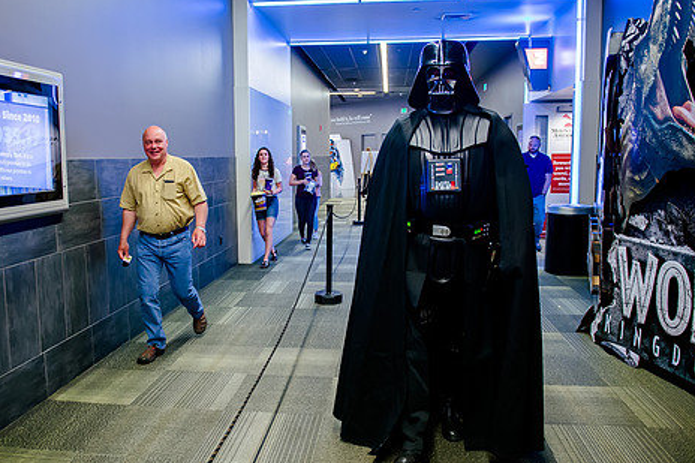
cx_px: 310
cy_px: 222
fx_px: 579
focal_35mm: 30
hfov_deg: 61.8
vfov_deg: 43.6
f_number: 2.8
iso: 3200
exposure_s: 1/100
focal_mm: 24
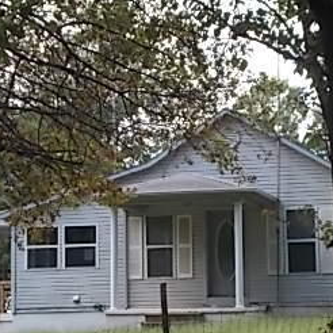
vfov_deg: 17.2
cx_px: 181
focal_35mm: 101
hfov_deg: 17.2
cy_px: 204
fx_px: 1099
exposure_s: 1/125
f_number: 4.2
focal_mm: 7.9
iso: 80
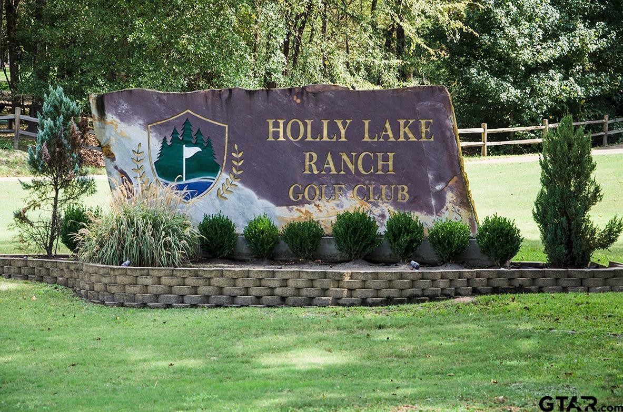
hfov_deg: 18.2
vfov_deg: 12.1
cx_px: 312
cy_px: 206
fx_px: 1942
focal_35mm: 112
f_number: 6.7
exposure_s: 1/125
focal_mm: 75
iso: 100
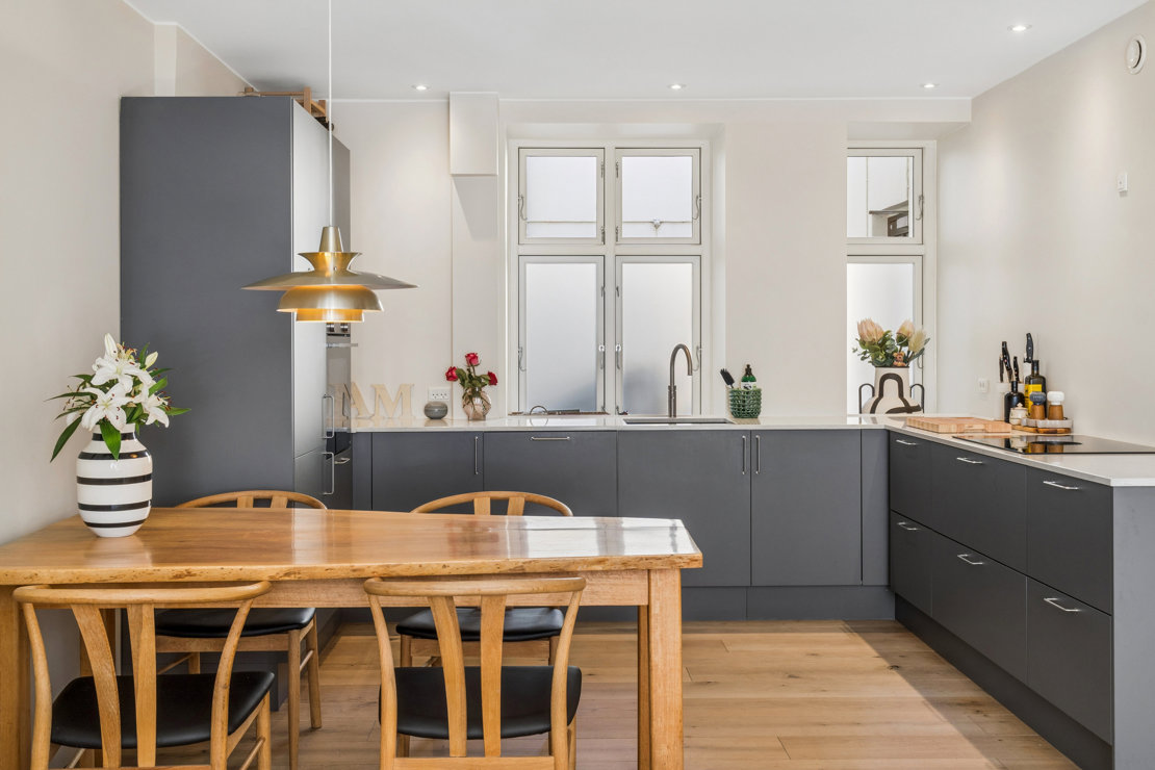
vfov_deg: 35.5
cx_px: 578
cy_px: 385
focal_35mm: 38
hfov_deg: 51.3
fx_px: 1203
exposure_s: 1/40
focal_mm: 25
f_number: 8
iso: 200
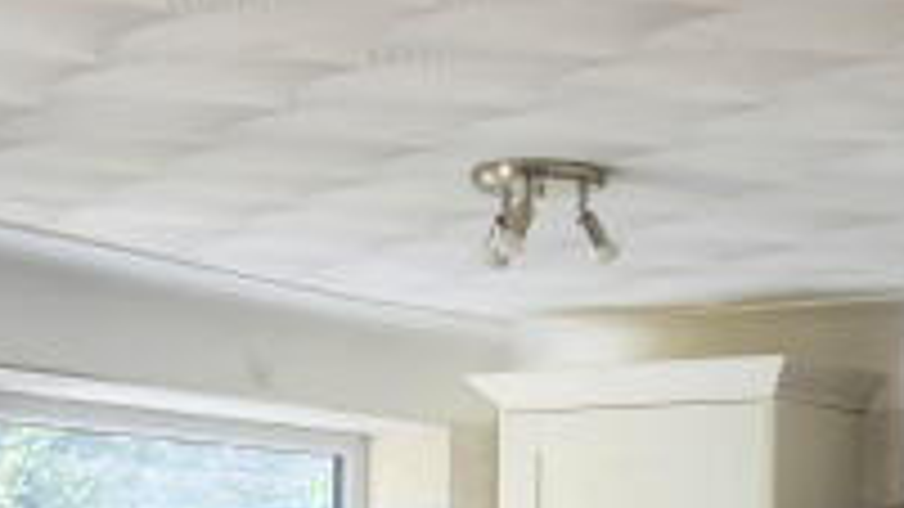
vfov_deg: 11.3
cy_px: 769
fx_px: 2469
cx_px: 652
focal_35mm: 103
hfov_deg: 20.6
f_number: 3.8
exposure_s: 1/60
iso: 100
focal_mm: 22
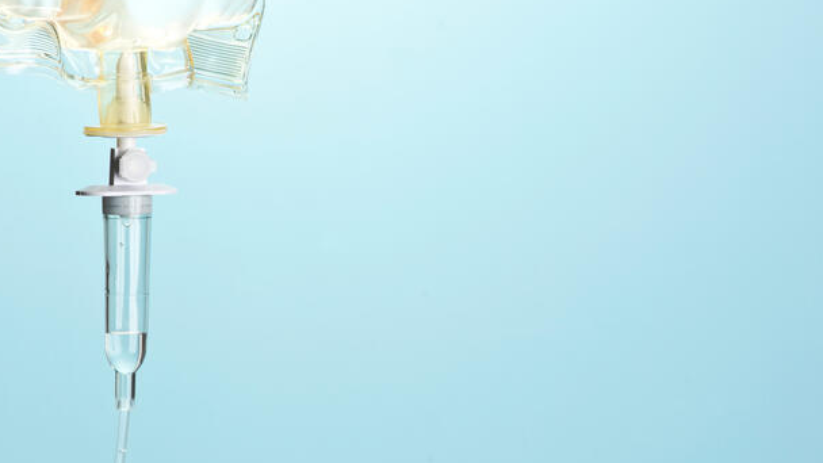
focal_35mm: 139
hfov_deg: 15.4
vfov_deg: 8.7
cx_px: 338
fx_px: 3033
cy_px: 211
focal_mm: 105
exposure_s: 1/100
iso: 100
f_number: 11
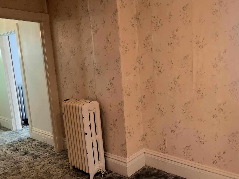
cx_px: 164
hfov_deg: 63.3
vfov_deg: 51.4
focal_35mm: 27
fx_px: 186
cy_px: 88
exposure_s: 1/60.2
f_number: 2.2
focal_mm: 2.2
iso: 160
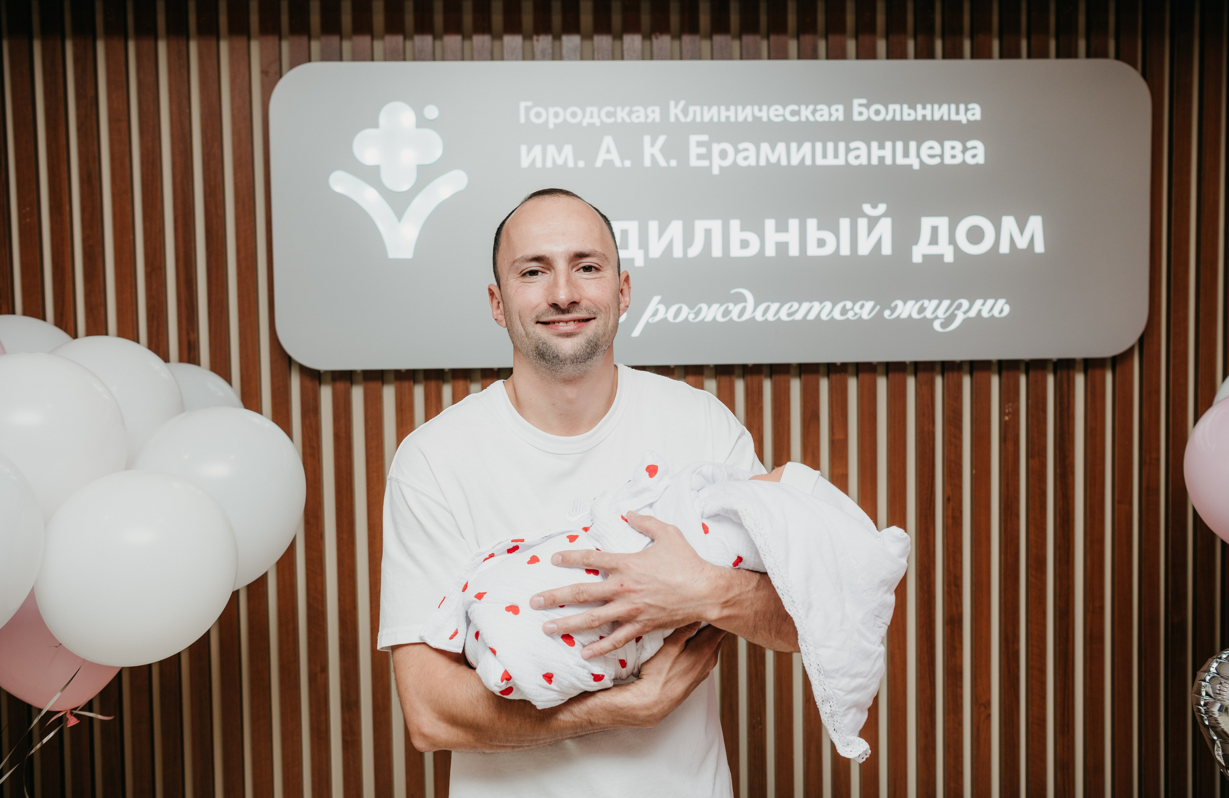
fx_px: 1253
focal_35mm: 37
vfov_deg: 35.3
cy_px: 385
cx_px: 620
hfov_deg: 52.3
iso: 200
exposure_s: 1/160
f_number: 4
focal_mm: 34
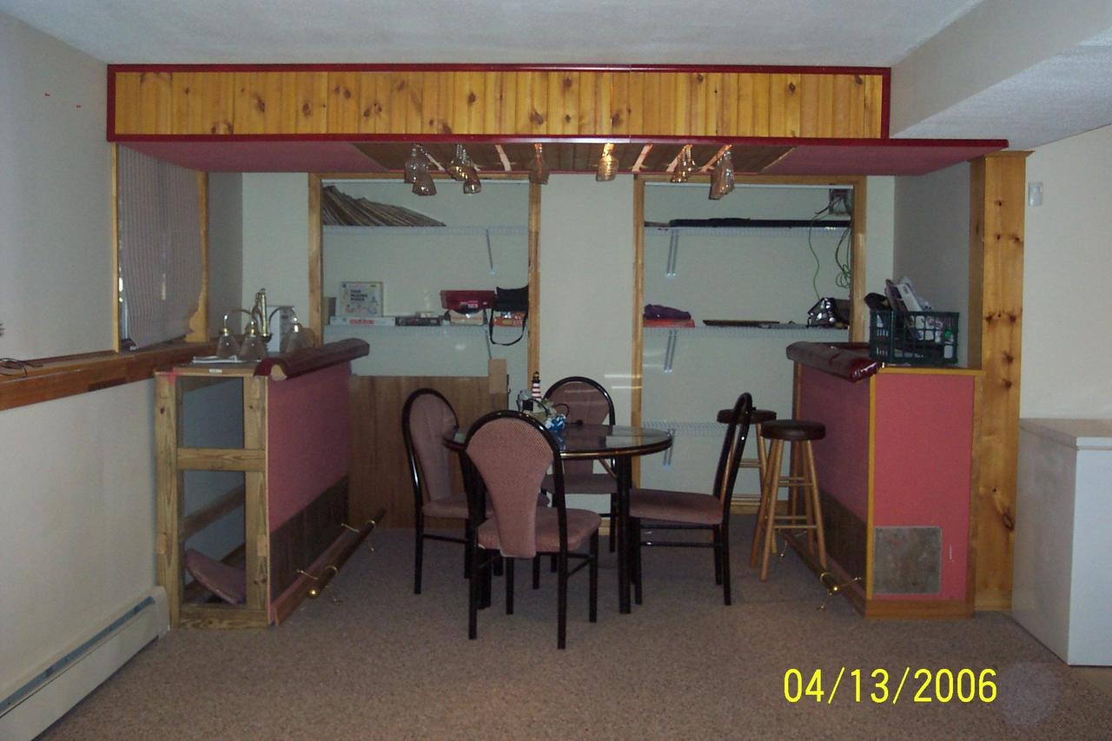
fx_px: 1174
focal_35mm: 38
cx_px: 556
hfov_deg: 50.7
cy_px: 370
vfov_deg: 35.0
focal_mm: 8
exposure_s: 1/30
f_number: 2.8
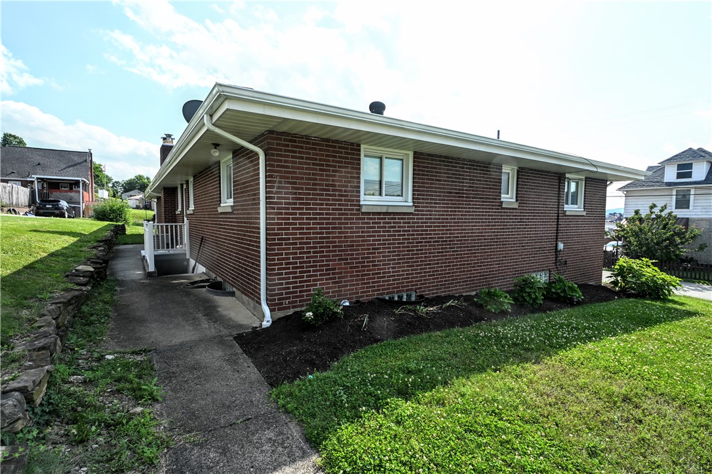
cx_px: 356
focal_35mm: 18
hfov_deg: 90.0
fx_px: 356
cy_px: 237
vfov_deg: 67.4
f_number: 9
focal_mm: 12
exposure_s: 1/125
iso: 125
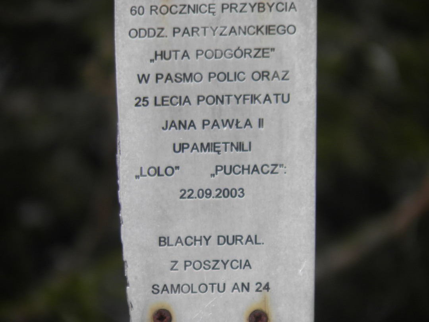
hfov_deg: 2.7
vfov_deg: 2.0
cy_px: 161
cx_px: 214
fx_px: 9059
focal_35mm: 731
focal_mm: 131.2
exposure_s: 1/400
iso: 80
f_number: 5.4
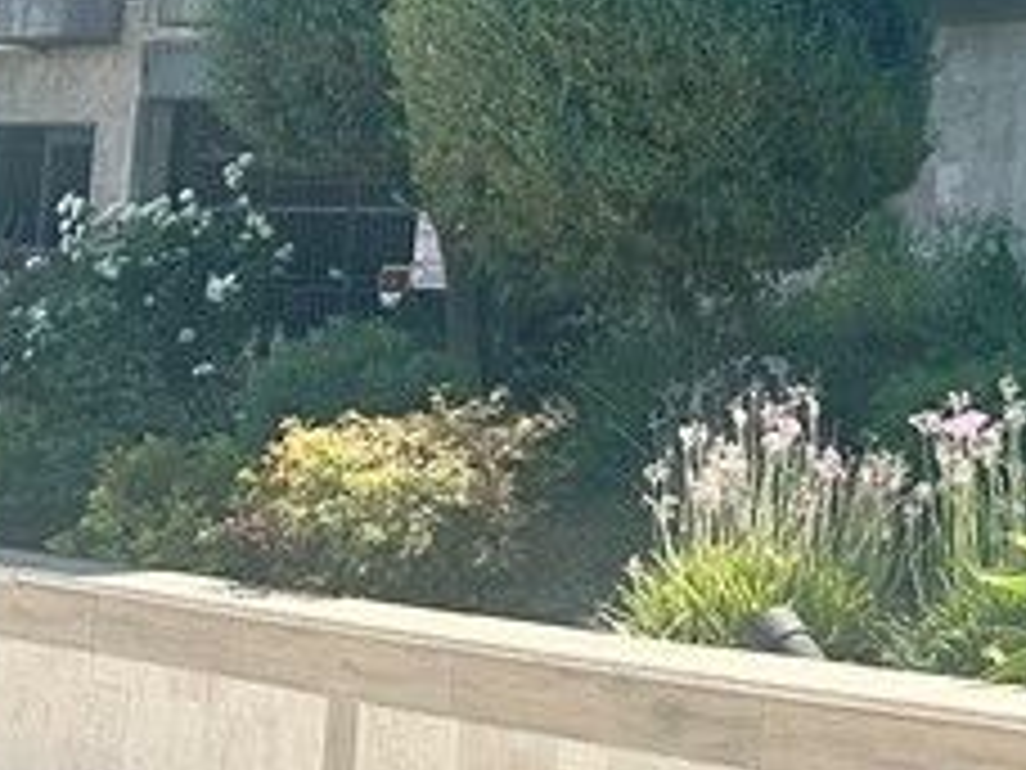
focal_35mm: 108
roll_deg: -1.6
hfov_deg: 16.2
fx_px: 3201
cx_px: 1660
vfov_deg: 13.4
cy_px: -90
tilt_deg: +7.4
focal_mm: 6.86
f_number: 1.78
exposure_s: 1/2732
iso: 80
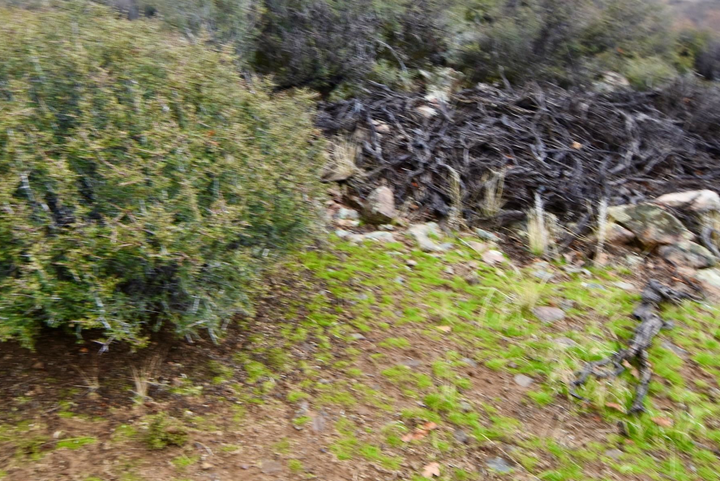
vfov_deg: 35.0
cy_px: 202
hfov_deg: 50.6
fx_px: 760
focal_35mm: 38
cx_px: 341
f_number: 8
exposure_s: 1/60
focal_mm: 18
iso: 320
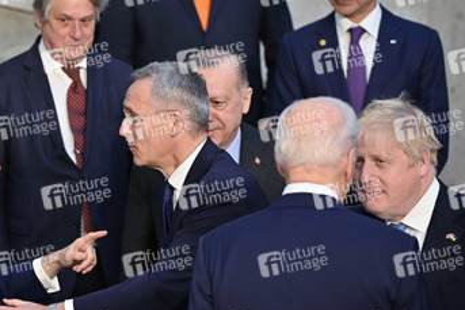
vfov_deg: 7.8
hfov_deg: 11.6
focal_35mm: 177
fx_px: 2287
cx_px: 175
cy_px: 160
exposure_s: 1/400
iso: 400
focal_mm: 135
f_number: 2.8
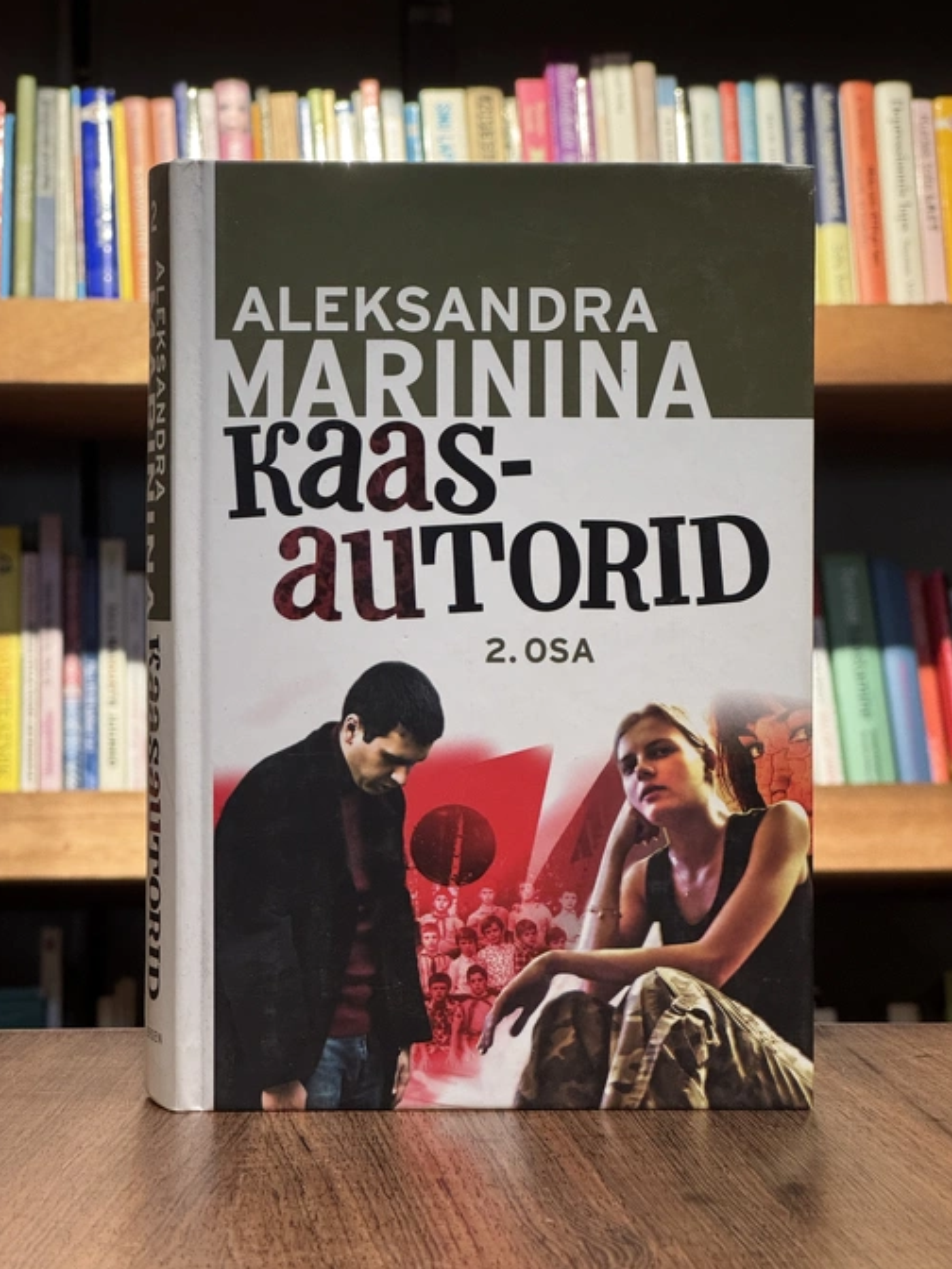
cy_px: 632
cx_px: 477
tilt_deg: +0.6
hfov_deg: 18.9
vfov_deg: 25.0
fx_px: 2860
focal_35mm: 78
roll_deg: -0.8
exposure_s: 1/60
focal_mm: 9
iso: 250
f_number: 2.8
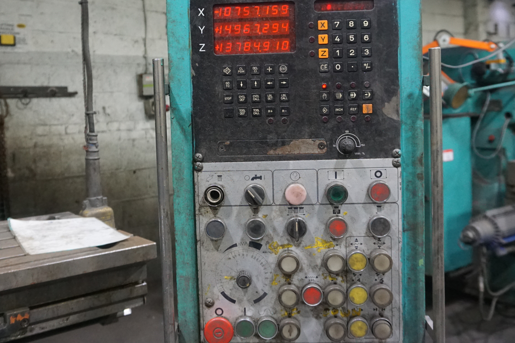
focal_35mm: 39
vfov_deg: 34.0
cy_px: 122
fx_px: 558
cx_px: 238
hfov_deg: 49.5
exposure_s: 1/160
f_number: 4
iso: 1600
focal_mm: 16
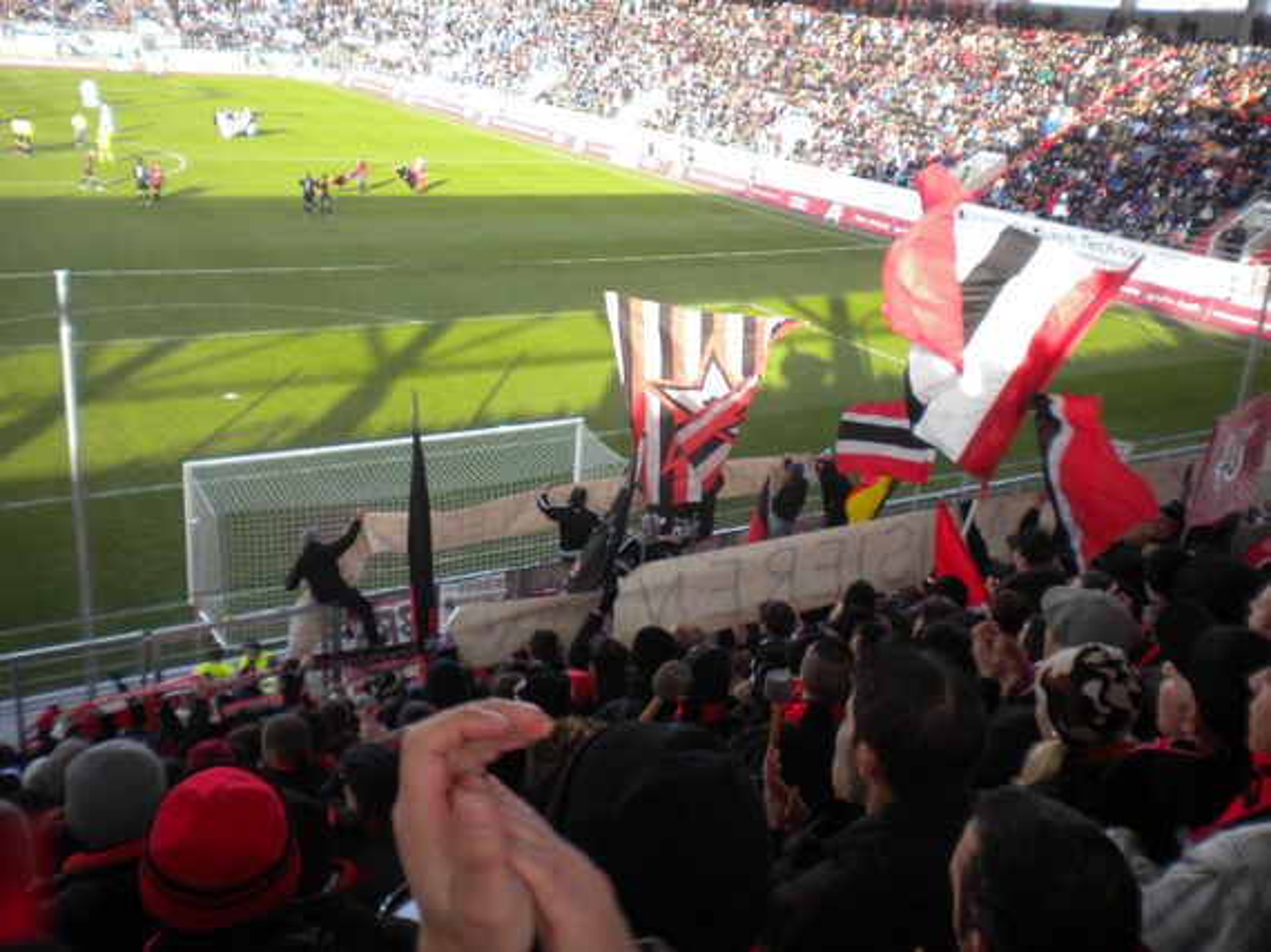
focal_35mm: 35
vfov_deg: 40.7
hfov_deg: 52.6
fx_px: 1285
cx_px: 636
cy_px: 476
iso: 80
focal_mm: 6.3
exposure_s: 1/120
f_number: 4.6
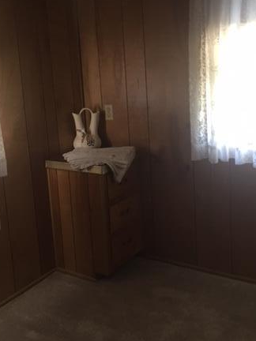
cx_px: 127
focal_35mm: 43
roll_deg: +3.0
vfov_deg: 43.6
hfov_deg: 33.6
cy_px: 133
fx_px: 424
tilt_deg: -7.3
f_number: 2.2
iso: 100
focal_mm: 4.15
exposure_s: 1/8
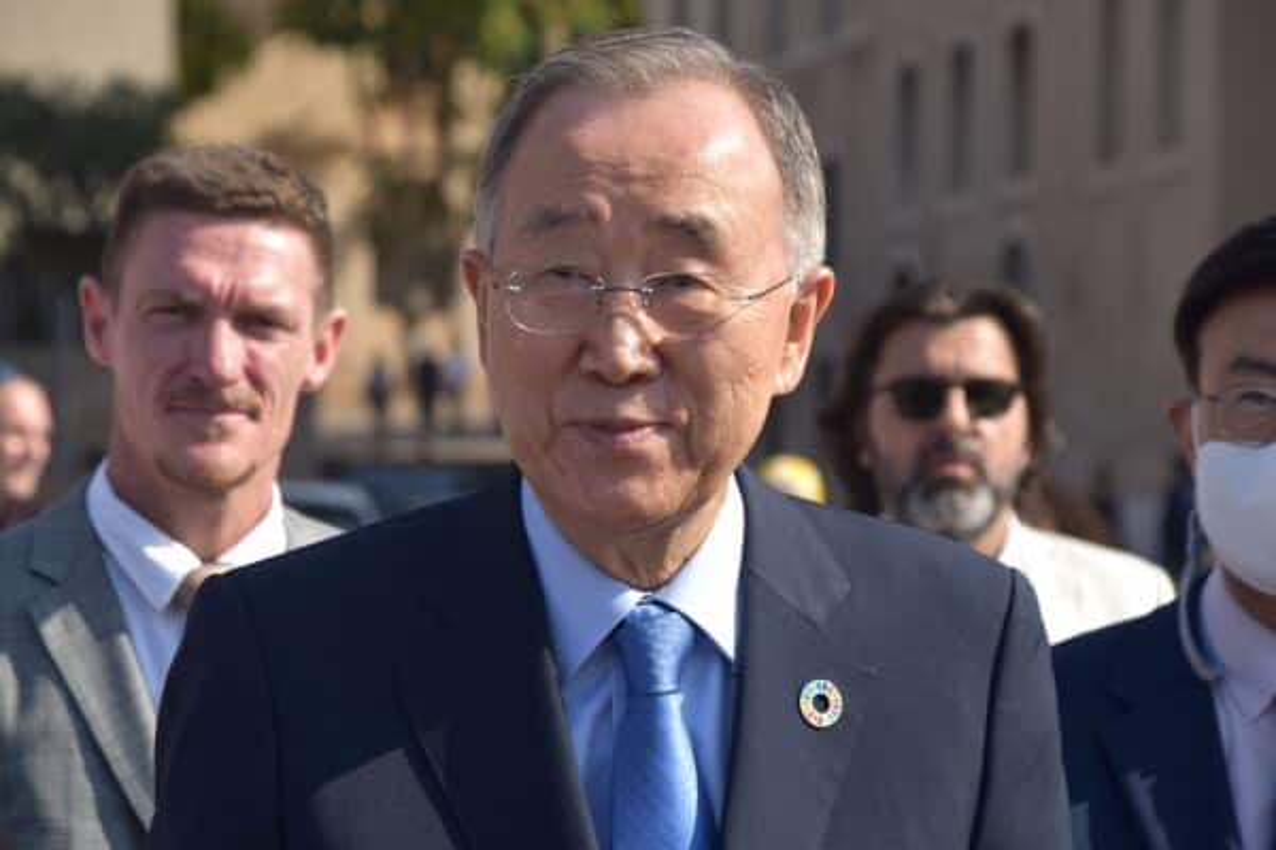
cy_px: 425
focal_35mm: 165
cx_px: 638
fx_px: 5848
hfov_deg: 12.5
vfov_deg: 8.3
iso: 100
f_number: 8
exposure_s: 1/250
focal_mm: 110
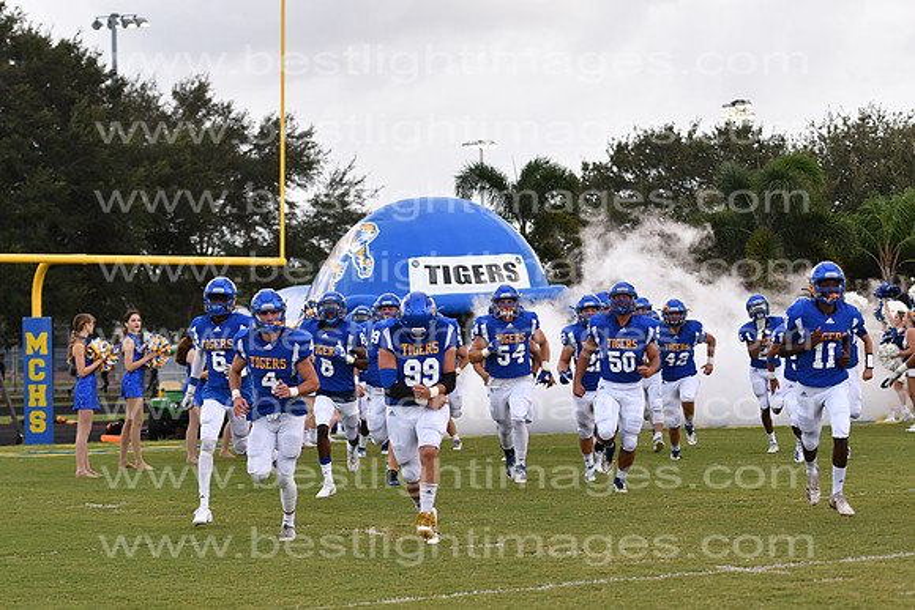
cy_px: 305
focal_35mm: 105
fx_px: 2669
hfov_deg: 19.5
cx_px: 458
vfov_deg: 13.0
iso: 800
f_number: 3.2
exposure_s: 1/1250
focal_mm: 70
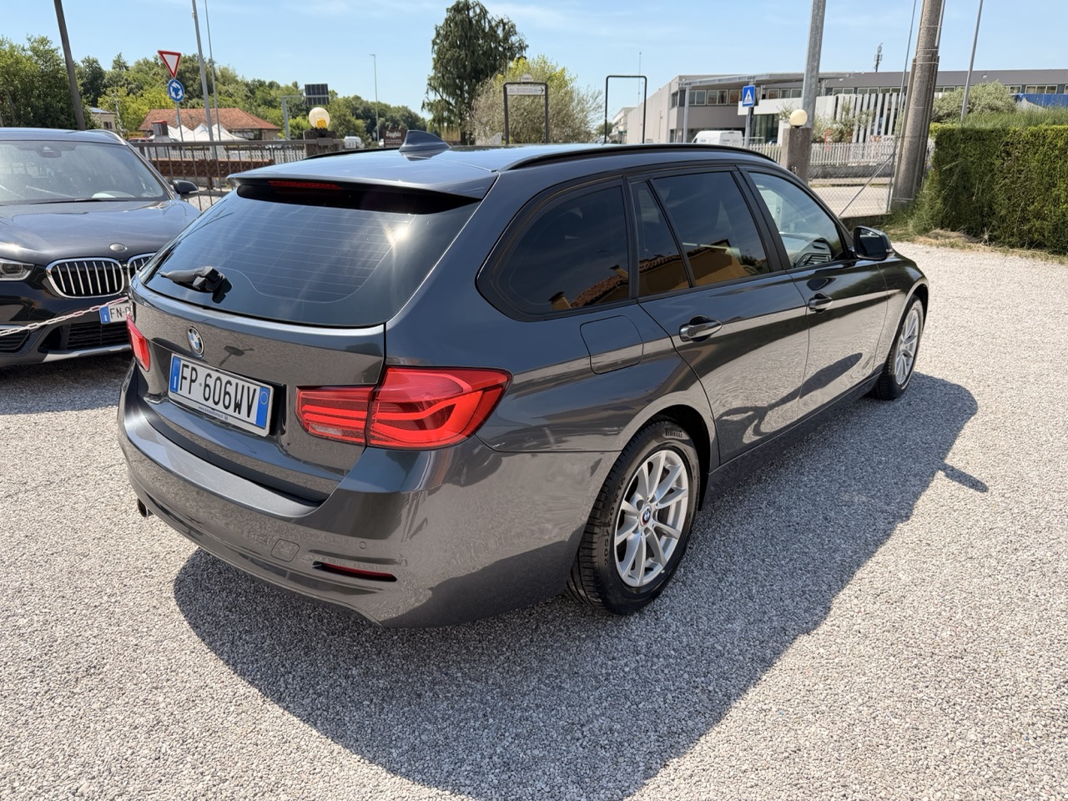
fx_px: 740
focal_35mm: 24
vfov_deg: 56.8
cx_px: 534
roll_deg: +0.6
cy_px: 400
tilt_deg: -18.8
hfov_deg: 71.6
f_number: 1.78
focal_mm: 6.76
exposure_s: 1/2703
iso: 80
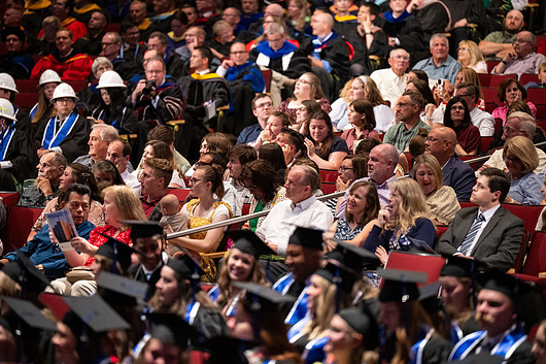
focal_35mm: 219
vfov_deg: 6.3
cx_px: 272
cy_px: 169
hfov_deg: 9.4
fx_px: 3320
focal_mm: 200
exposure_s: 1/50
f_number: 2.8
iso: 2500
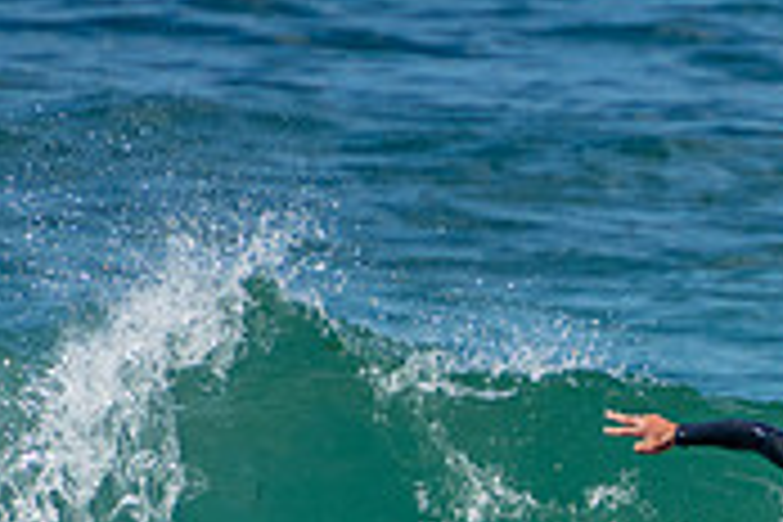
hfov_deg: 1.0
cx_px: 1112
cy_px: 650
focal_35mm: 1997
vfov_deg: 0.7
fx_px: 43431
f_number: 5.6
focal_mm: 400
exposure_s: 1/2000
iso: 360
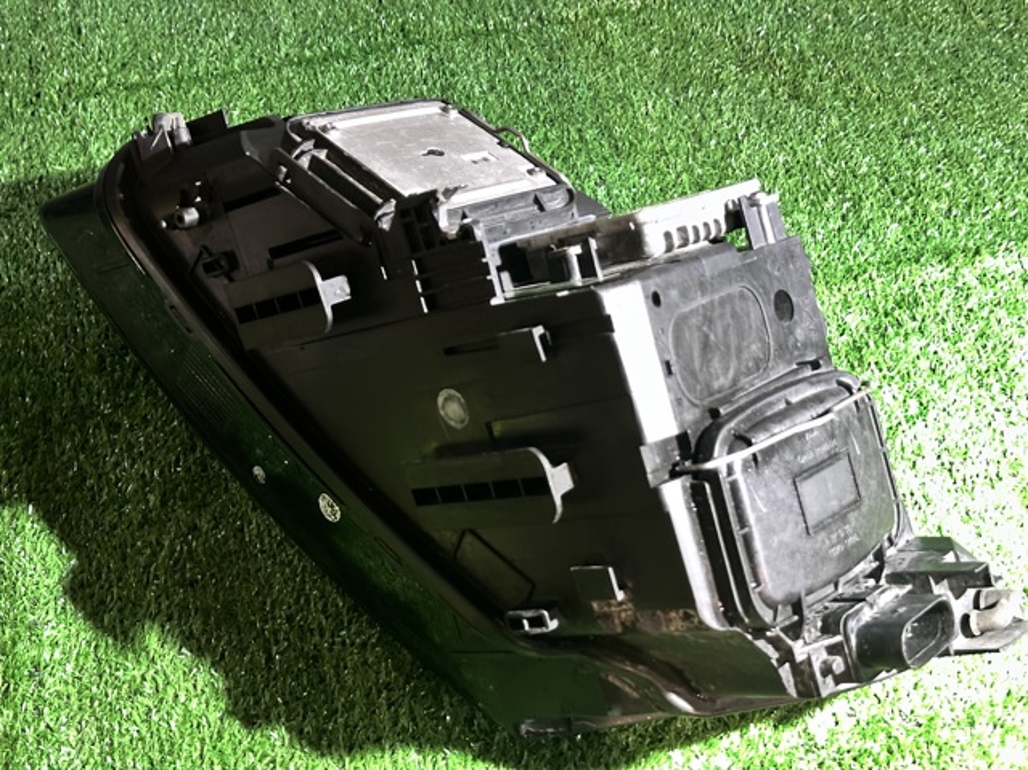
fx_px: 1424
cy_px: 385
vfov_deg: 30.2
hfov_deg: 39.7
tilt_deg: -54.7
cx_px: 514
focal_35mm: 48
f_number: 1.78
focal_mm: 6.86
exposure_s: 1/15
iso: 800
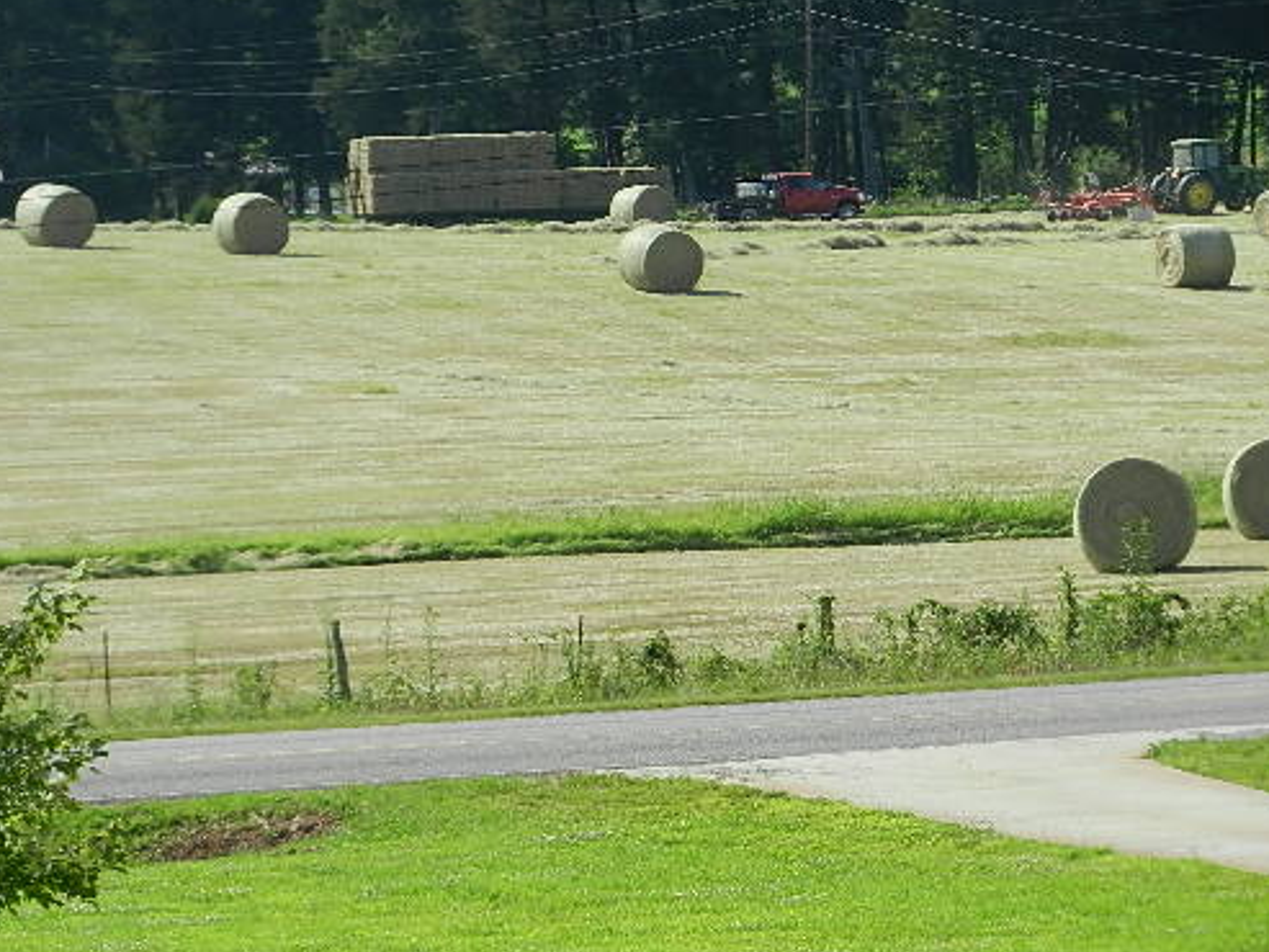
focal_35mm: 214
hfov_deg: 9.2
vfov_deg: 6.9
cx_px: 481
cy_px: 358
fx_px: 7847
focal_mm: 29.7
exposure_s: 1/640
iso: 160
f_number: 5.3
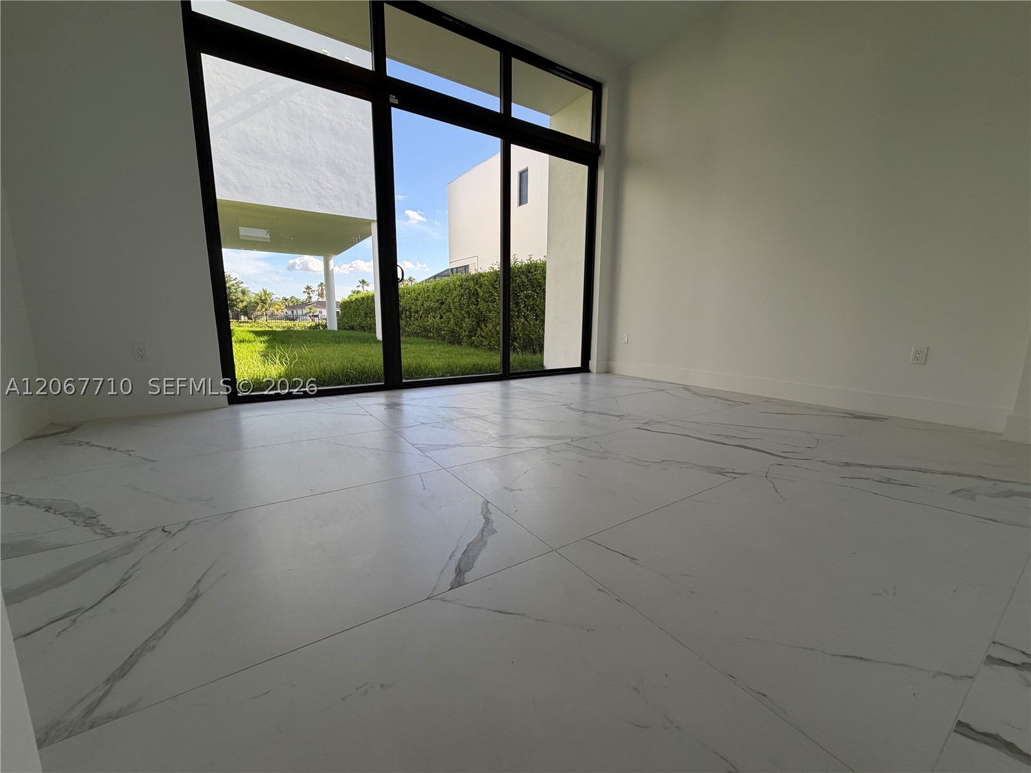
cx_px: 516
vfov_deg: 85.7
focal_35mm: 14
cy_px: 386
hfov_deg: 102.1
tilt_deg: -10.1
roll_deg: +0.4
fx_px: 417
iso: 40
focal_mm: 2.22
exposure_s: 1/174
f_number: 2.2
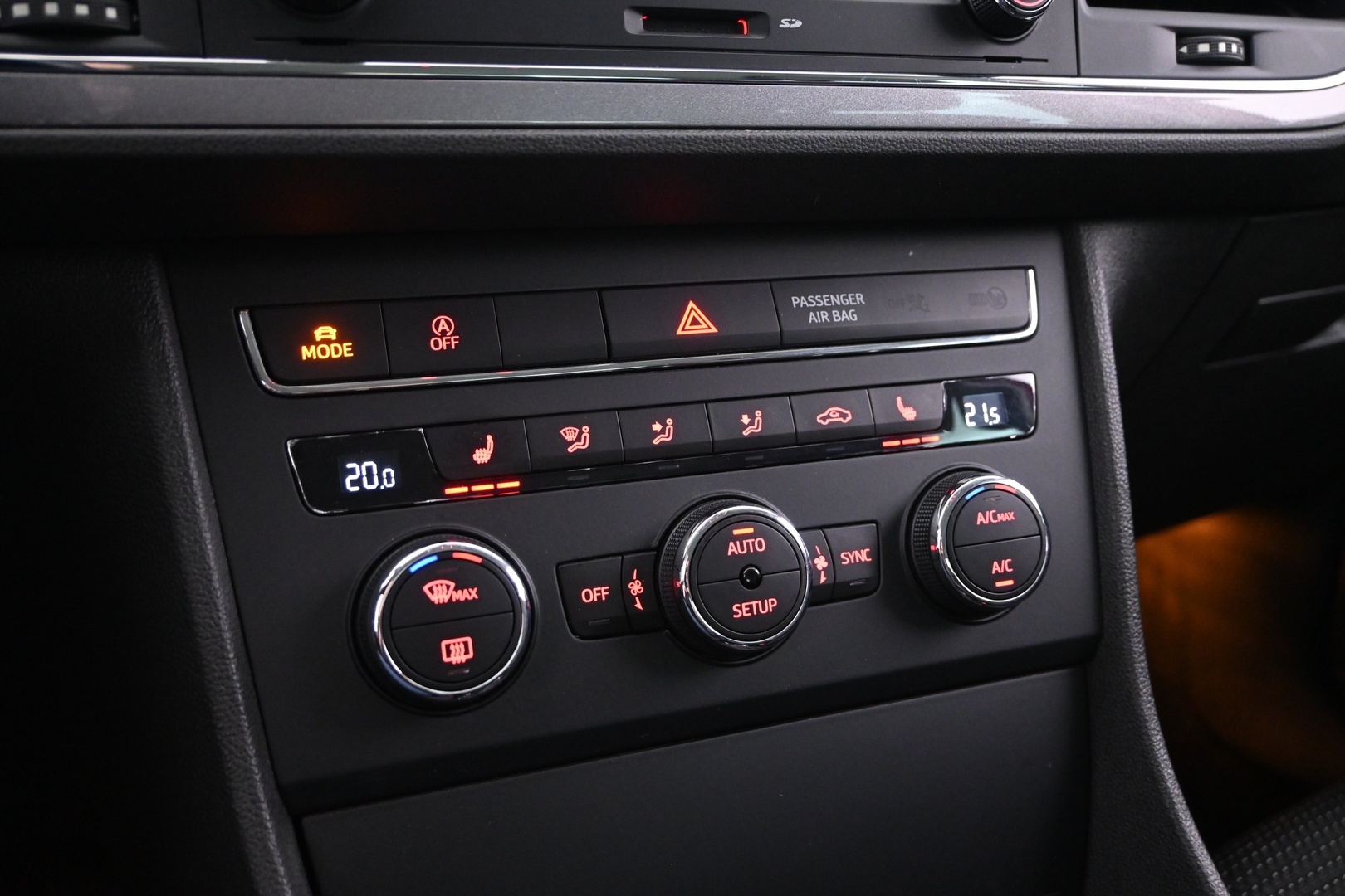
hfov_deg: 60.7
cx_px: 672
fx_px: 1149
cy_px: 448
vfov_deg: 42.6
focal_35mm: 31
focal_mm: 20.5
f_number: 3.8
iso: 3200
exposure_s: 1/10
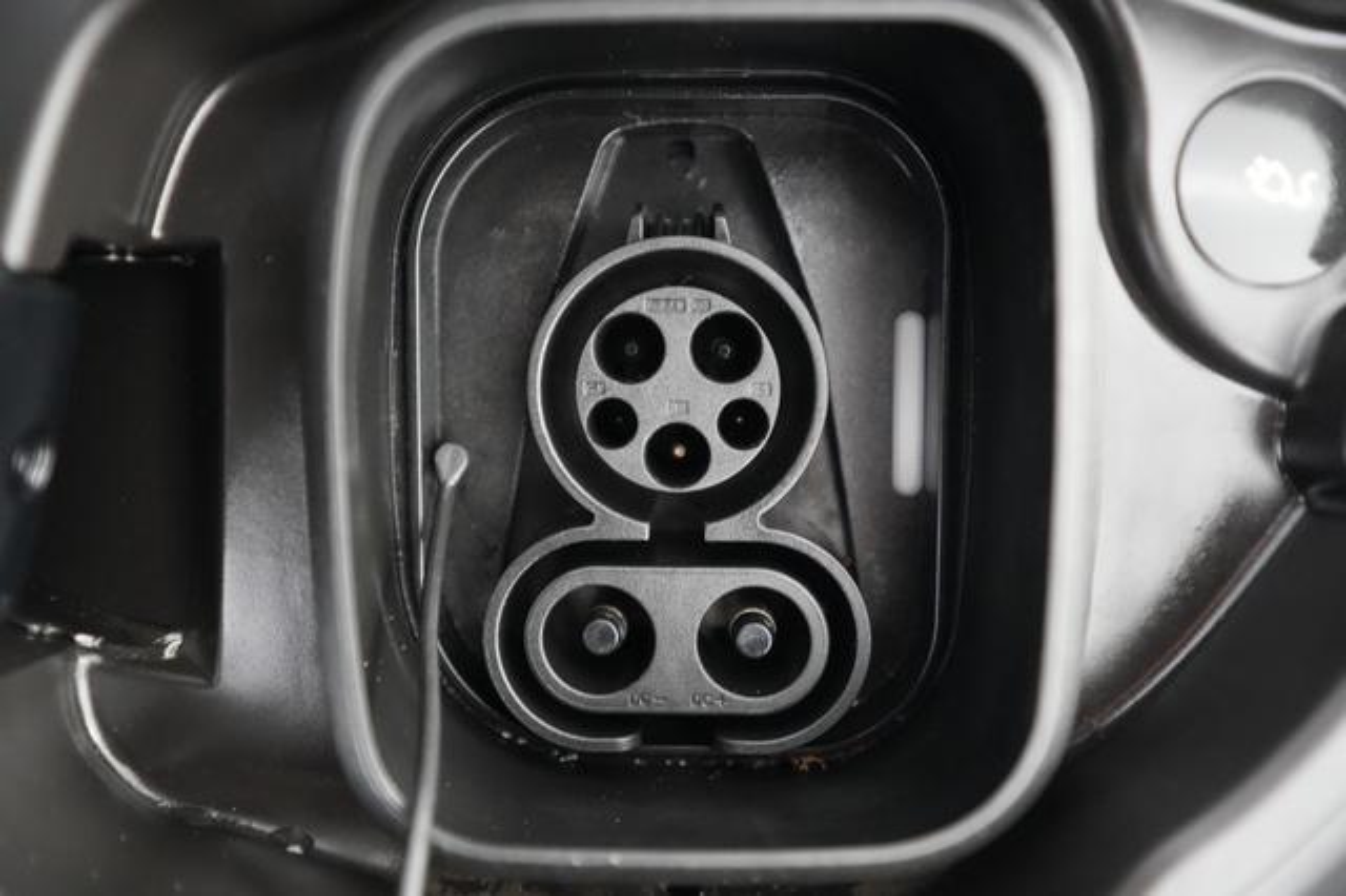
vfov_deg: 46.4
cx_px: 673
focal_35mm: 28
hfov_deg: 65.5
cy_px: 448
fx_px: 1046
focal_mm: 28
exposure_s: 1/30
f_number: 2.8
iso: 12800
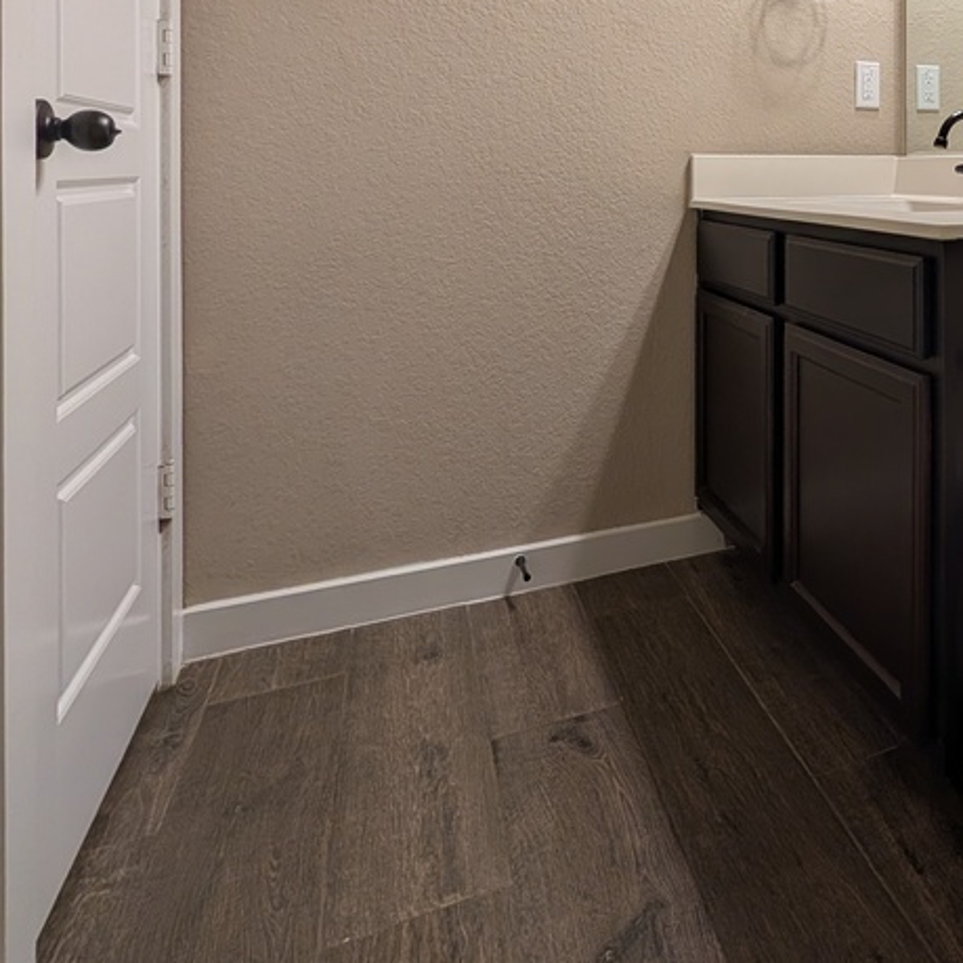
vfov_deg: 57.3
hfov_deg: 55.6
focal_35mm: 25
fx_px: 787
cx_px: 844
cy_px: 168
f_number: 1.7
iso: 100
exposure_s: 1/120
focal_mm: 2.02
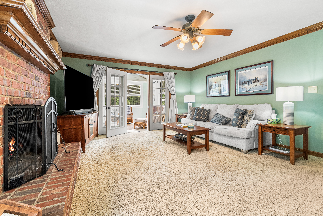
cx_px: 162
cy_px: 108
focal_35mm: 16
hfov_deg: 96.7
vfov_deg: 73.8
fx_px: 144
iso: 1000
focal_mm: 16
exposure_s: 1/6
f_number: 9
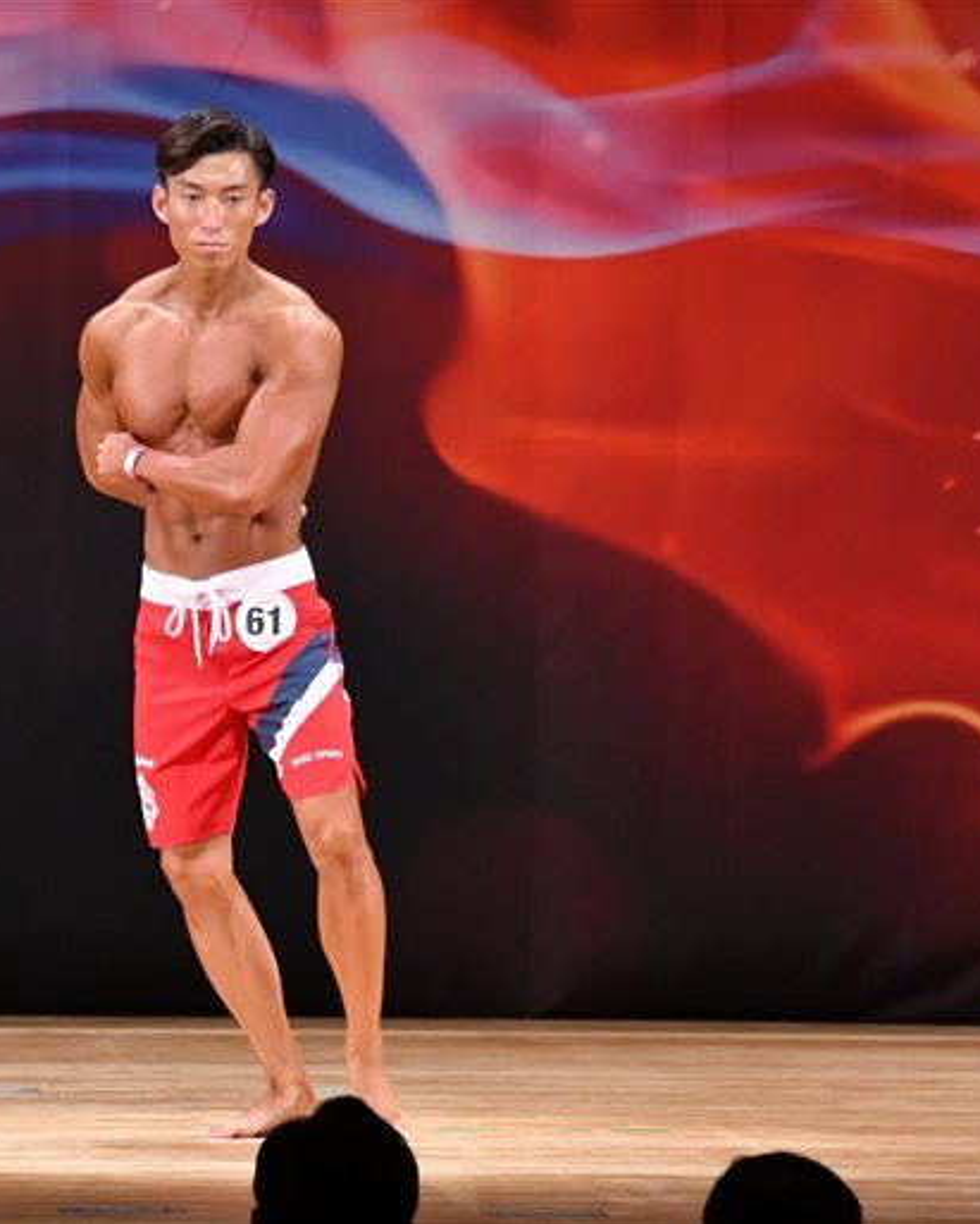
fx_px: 12316
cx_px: 104
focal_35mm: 340
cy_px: 613
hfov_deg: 4.6
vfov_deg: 5.7
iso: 3200
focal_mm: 160
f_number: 5.6
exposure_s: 1/400
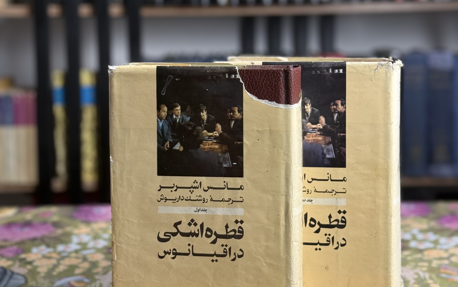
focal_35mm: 68
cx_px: 229
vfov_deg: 19.0
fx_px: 849
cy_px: 62
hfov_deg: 30.2
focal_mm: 6.76
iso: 125
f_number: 1.78
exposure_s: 1/100
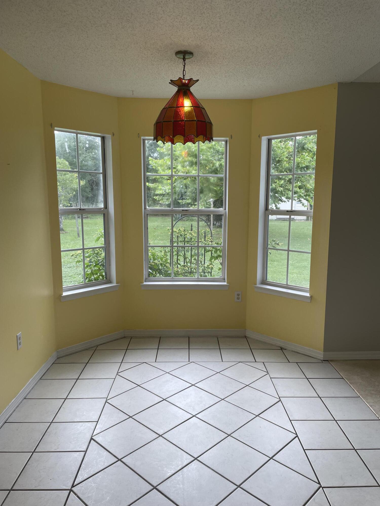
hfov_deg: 53.1
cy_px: 253
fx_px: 381
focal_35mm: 26
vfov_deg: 67.3
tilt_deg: -8.3
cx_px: 190
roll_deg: -1.0
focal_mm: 4.2
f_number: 1.6
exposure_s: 1/120
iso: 40
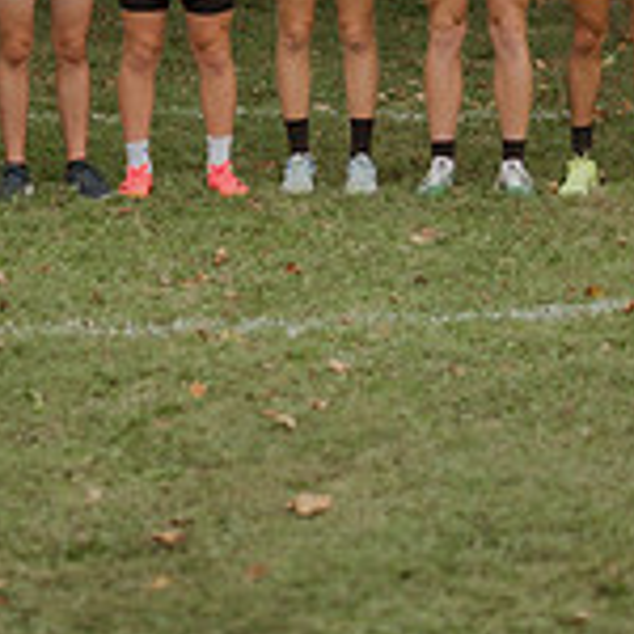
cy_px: -154
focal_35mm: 164
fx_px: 3398
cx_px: 397
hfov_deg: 10.7
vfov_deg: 10.5
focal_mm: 50
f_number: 2.8
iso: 250
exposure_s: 1/2000
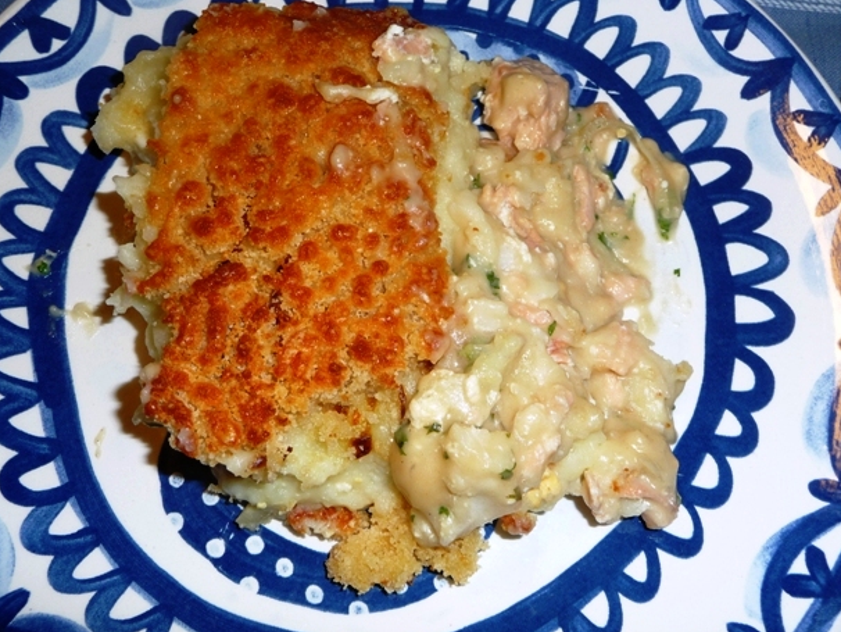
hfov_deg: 48.9
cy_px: 314
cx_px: 400
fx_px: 924
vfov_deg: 37.7
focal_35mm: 38
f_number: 3.7
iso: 100
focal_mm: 6
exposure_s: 1/30
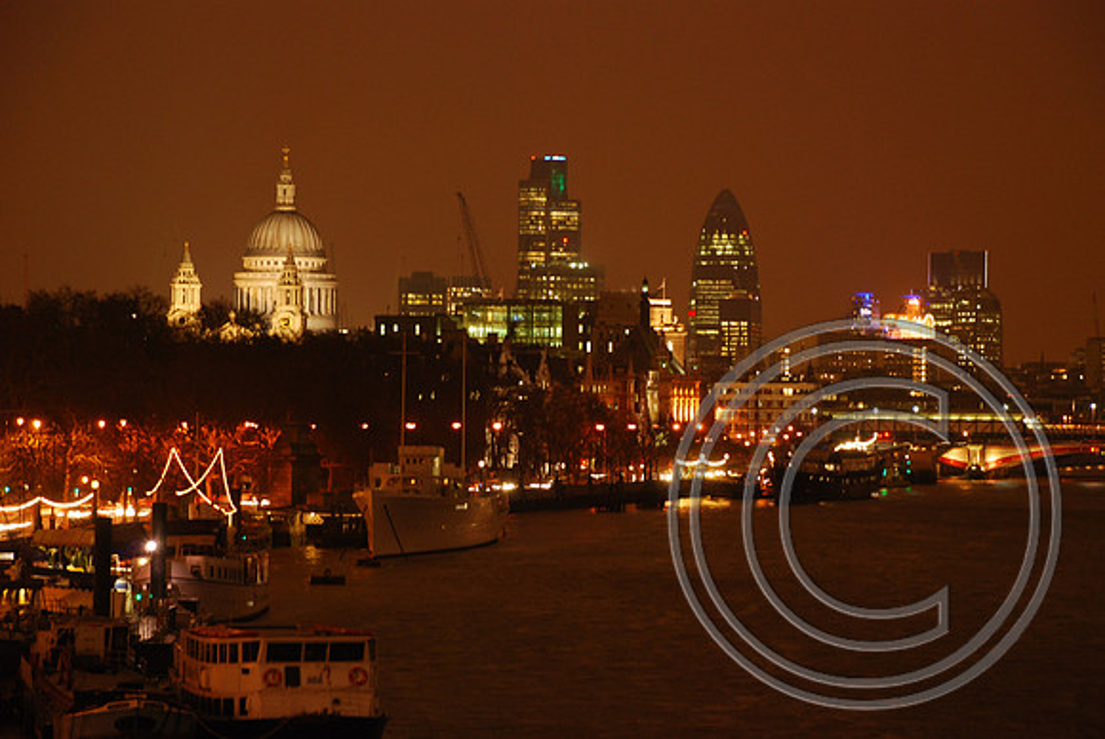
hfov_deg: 19.4
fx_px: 3226
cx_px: 552
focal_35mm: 105
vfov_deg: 13.1
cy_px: 370
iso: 400
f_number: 5.6
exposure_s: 1/1.3
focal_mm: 70
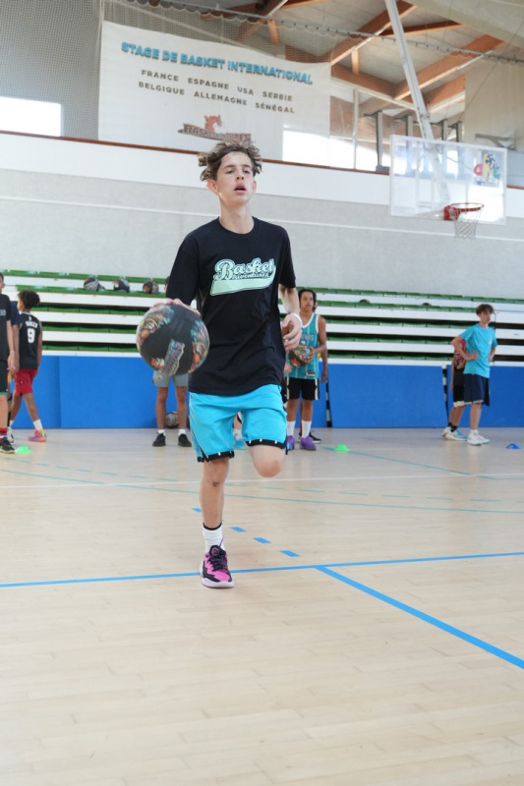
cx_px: 262
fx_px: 917
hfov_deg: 31.9
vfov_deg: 46.4
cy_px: 393
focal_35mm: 42
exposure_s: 1/400
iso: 1600
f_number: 2.8
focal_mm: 28
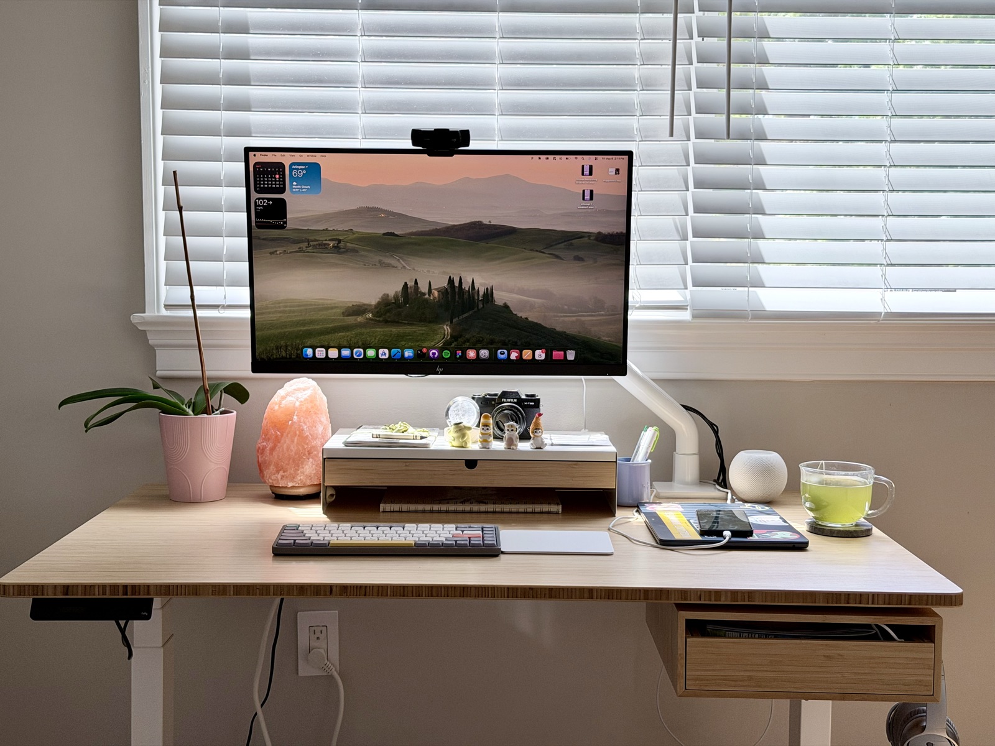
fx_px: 1380
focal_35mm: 48
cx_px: 498
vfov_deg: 30.3
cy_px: 373
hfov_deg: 39.7
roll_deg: -0.1
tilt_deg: -4.8
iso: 64
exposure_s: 1/196
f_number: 1.78
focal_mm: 6.76
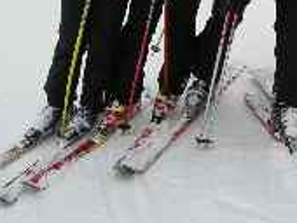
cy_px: -24
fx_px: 756
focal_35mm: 88
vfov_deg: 16.3
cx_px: 267
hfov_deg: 21.7
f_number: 4.9
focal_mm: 5.7
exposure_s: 1/117
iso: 50
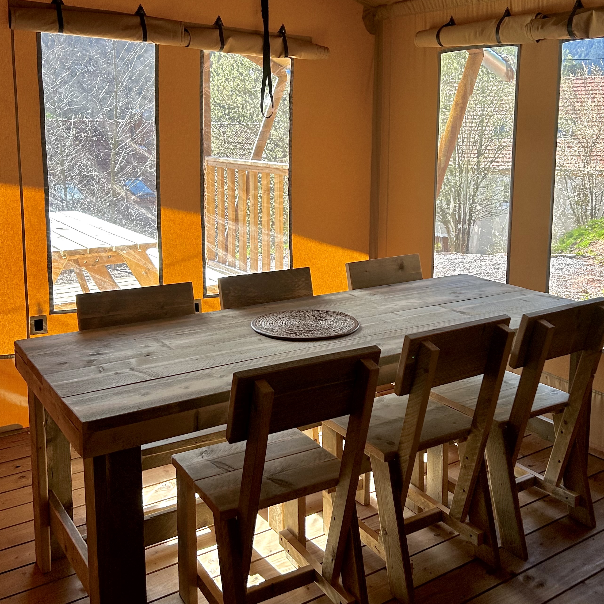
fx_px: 711
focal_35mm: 36
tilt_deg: -8.2
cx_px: 337
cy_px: 227
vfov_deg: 45.7
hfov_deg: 46.0
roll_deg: -0.8
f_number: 1.5
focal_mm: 5.7
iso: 50
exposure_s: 1/743
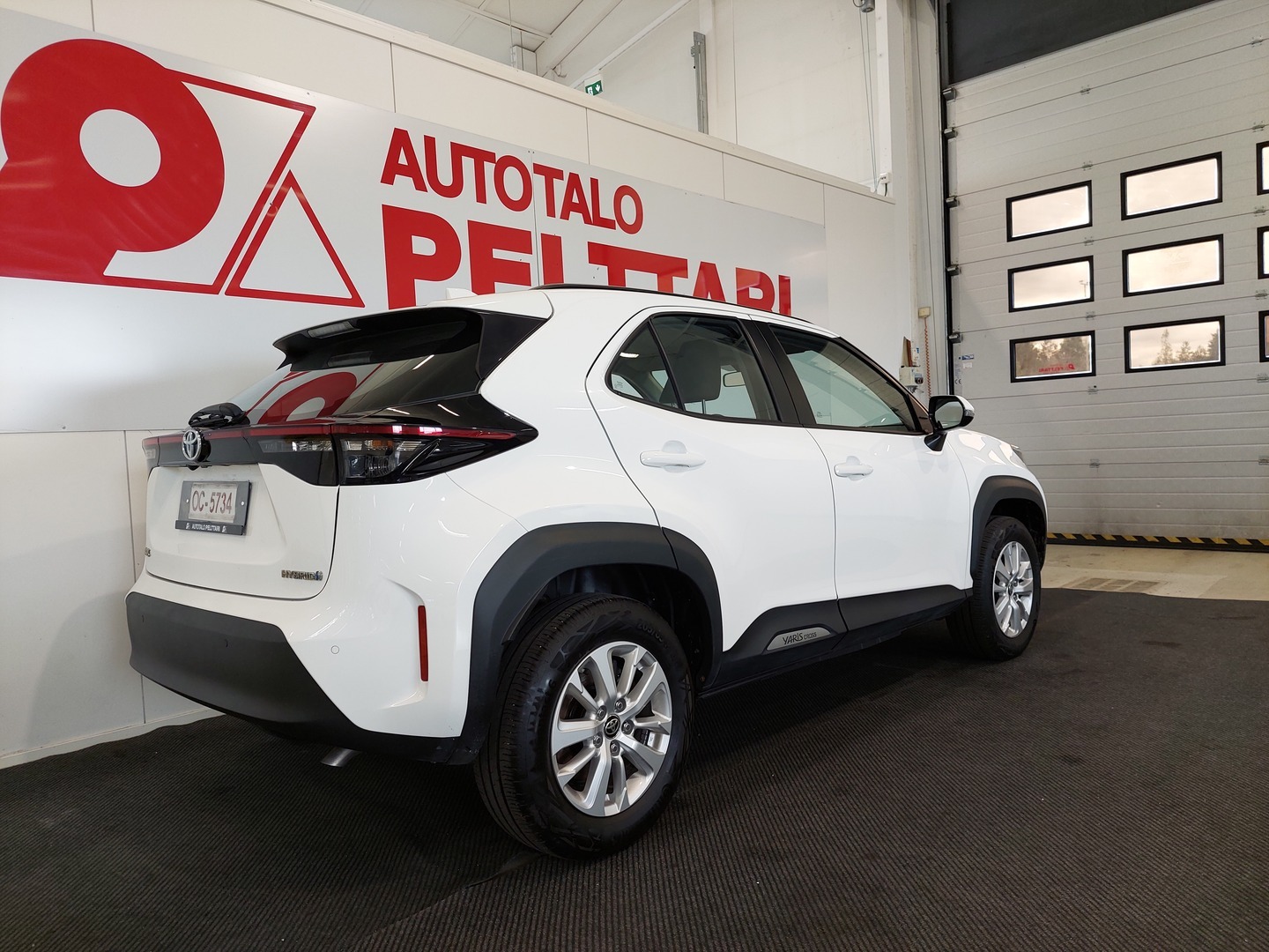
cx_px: 634
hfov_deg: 69.4
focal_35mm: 25
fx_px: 916
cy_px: 476
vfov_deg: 54.9
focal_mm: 5.23
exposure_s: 1/50
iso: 50
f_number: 1.8
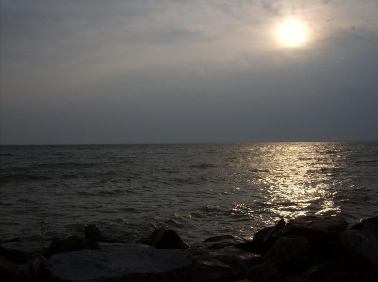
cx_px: 189
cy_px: 141
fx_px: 392
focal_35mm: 36
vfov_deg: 39.5
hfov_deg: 51.5
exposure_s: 1/2000
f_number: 4.7
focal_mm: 6
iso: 100
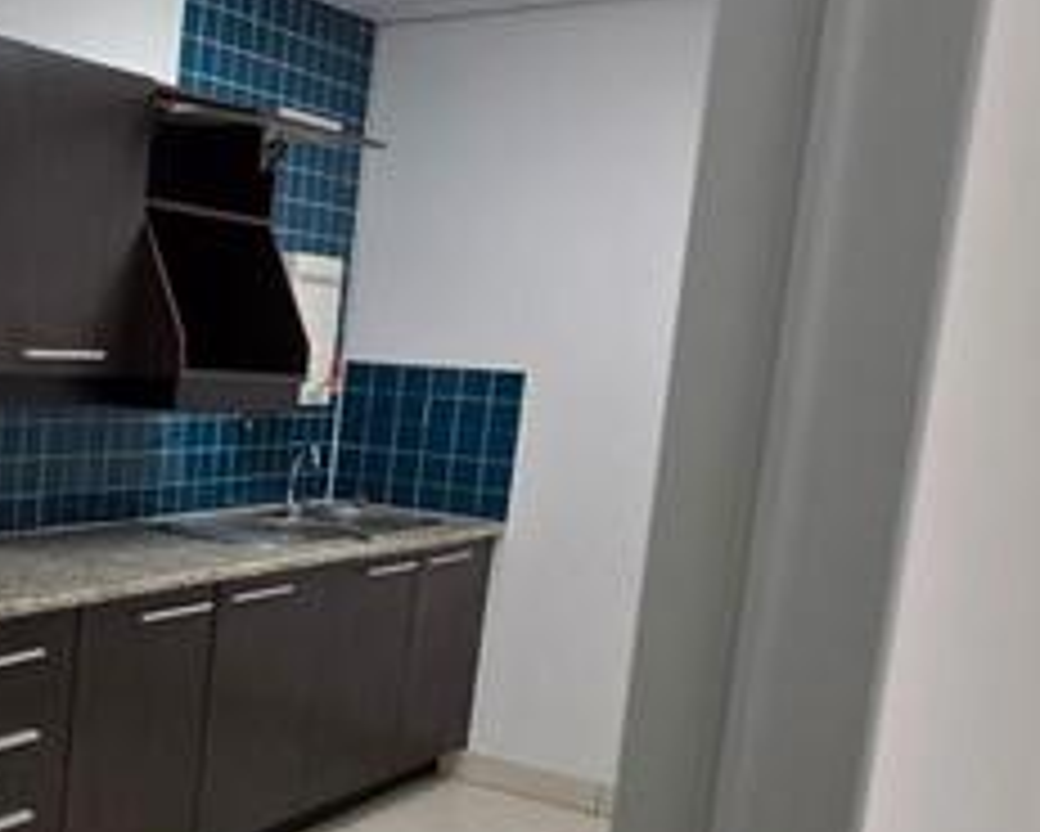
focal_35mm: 44
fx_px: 1355
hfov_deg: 33.8
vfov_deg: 34.0
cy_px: 522
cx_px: -216
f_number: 1.9
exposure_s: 1/100
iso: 50
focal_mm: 2.2
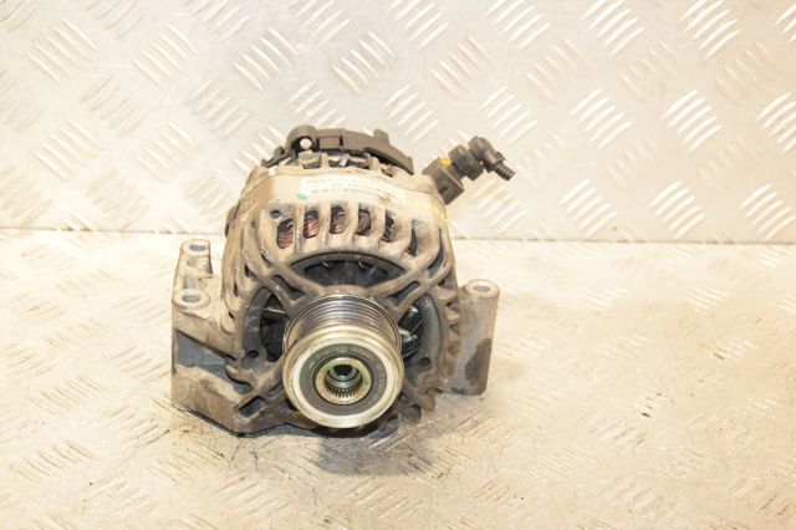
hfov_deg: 29.9
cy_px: 265
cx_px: 398
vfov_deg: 20.1
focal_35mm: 68
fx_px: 1492
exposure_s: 1/200
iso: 1600
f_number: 6.3
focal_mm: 45
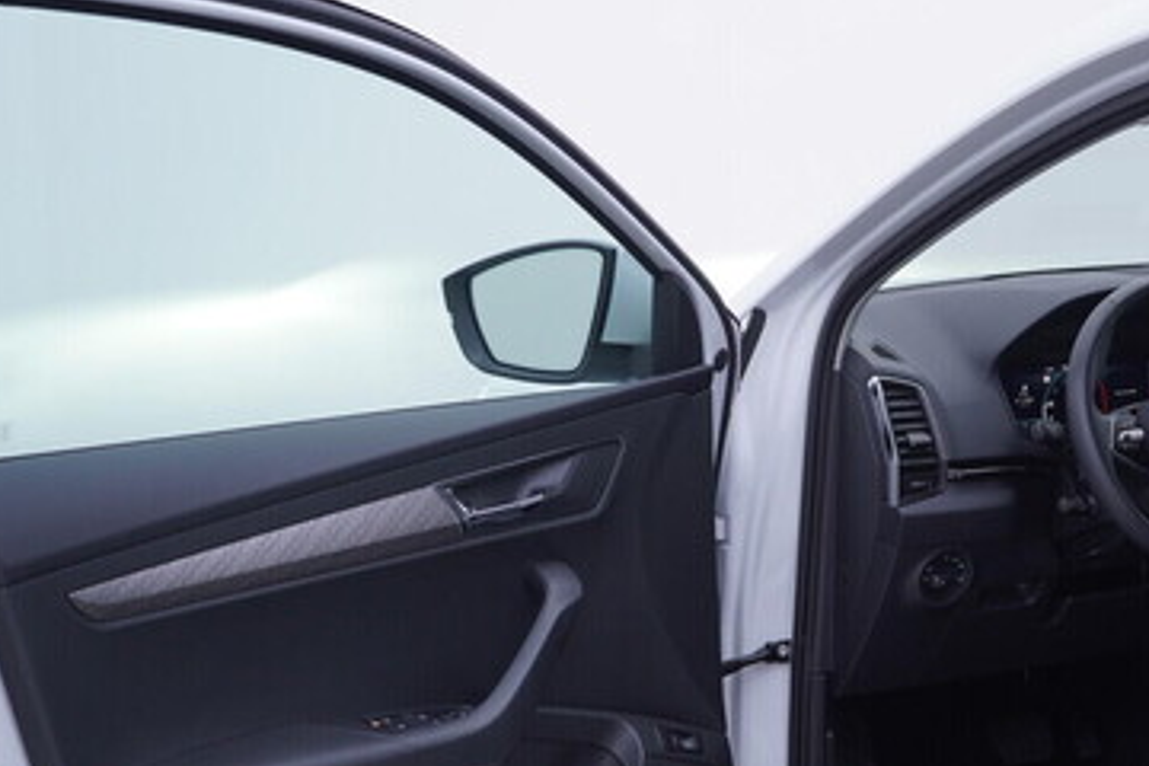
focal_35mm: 55
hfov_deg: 35.7
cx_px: 804
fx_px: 1755
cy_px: 531
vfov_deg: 24.5
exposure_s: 1/60
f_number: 3.5
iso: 125
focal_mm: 24
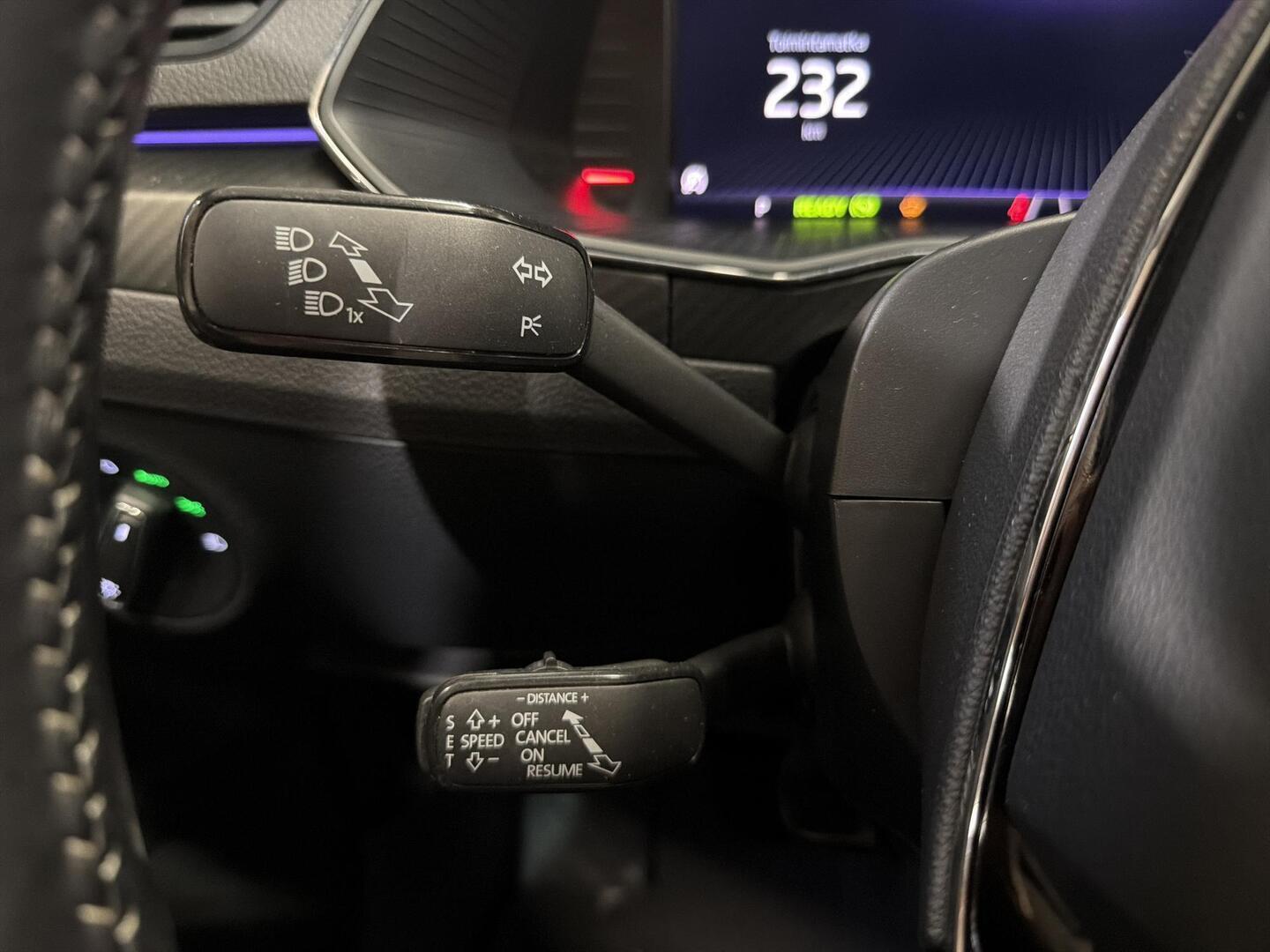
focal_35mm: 24
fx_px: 881
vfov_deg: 56.8
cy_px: 476
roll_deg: +0.4
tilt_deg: -28.6
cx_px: 635
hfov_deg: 71.6
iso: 1600
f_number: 1.78
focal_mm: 6.76
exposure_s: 1/25
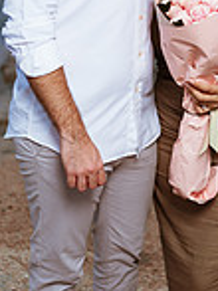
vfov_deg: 18.7
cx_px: 151
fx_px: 866
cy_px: 24
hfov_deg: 14.3
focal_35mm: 103
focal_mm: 35
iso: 100
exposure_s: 1/640
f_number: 1.8
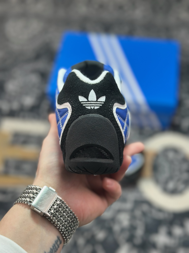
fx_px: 349
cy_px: 126
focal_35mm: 48
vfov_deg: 39.7
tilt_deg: -56.2
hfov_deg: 30.3
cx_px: 94
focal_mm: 6.86
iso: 80
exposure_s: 1/456
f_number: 1.78
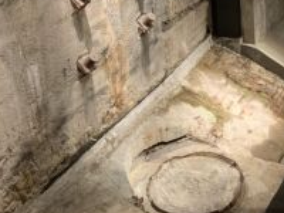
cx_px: 260
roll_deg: +1.3
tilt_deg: -19.3
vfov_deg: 18.0
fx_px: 640
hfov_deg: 24.3
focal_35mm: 78
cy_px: -43
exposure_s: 1/43
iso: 400
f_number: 1.8
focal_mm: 4.25
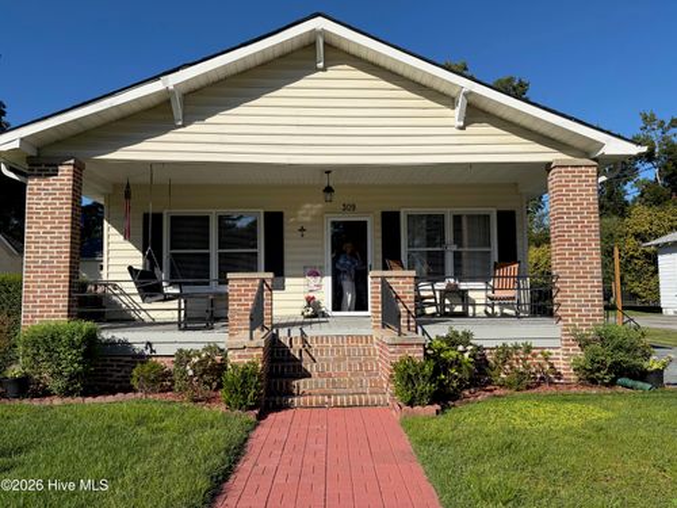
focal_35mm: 26
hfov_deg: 67.3
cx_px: 338
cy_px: 254
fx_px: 508
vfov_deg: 53.1
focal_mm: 5.96
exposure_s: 1/5348
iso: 50
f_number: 1.6
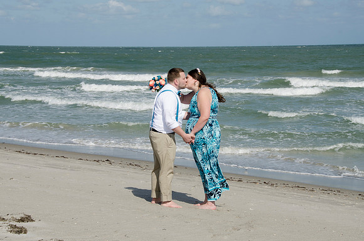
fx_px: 787
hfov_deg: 26.0
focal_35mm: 78
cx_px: 182
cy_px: 120
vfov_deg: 17.4
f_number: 11
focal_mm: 52
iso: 100
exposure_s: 1/250
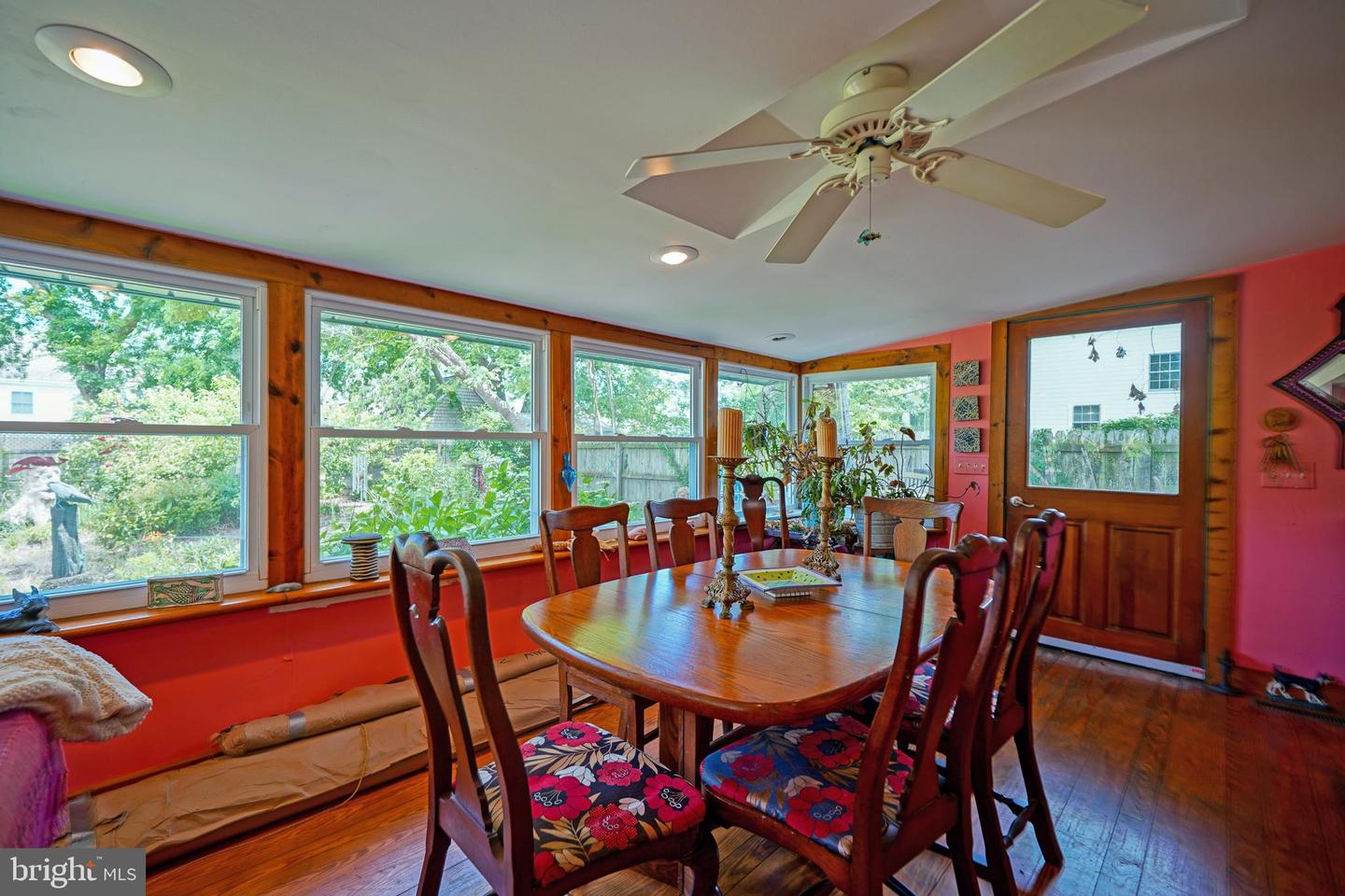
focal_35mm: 15
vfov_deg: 77.3
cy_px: 448
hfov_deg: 100.4
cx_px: 672
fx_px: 560
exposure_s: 1/30
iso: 125
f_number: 2.8
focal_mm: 10
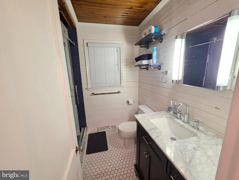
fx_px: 90
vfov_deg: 89.9
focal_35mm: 13
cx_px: 120
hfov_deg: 106.2
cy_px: 90
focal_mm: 2.2
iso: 250
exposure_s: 1/60
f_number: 1.9
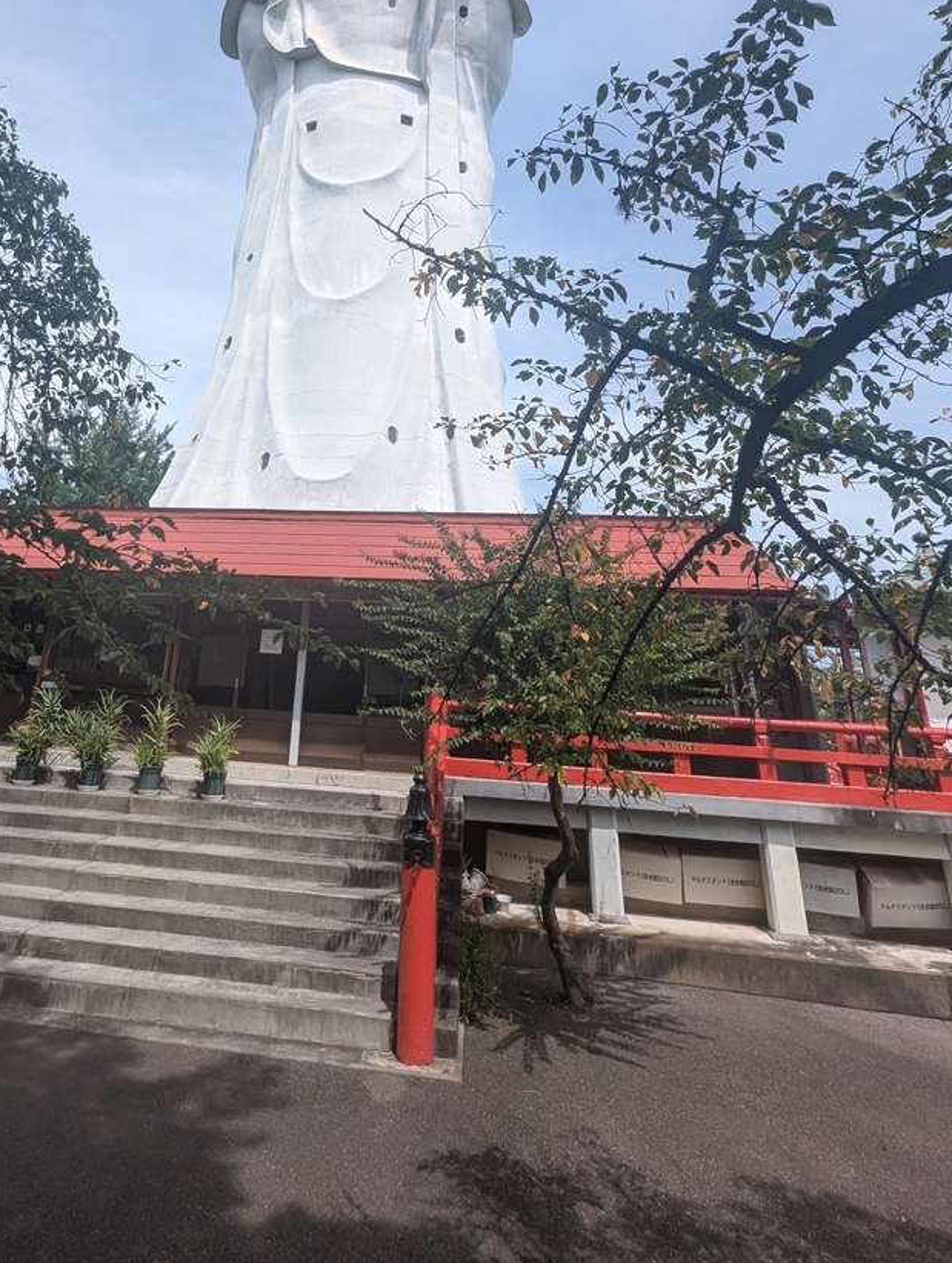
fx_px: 694
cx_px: 355
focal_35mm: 19
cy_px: 358
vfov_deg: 79.8
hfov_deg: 67.8
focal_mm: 1.95
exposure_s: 1/1481
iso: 49
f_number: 2.2
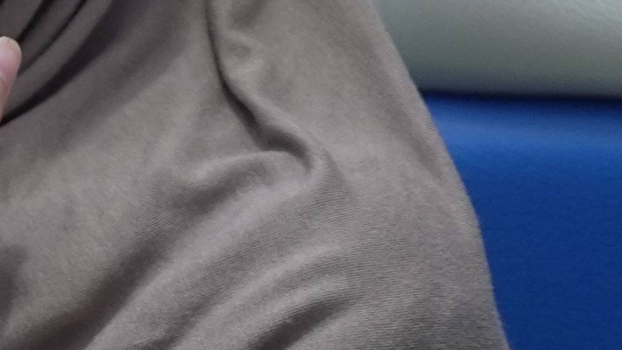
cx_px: -1135
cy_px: -15
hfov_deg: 8.0
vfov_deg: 5.1
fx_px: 3925
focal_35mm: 238
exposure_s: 1/100
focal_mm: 34
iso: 1000
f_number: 2.8
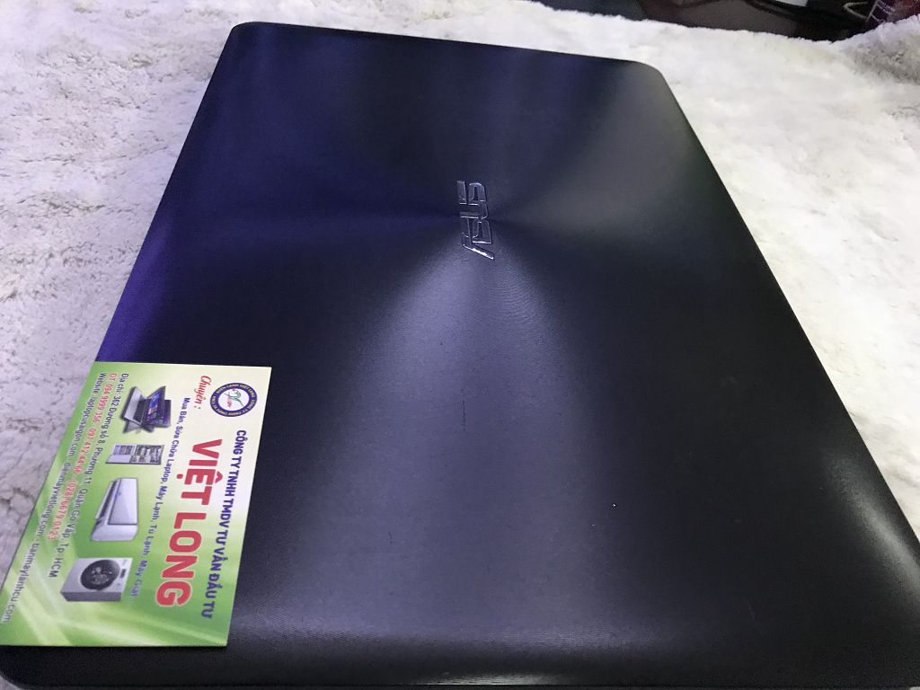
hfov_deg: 63.4
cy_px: 345
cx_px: 460
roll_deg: -10.0
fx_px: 744
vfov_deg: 49.7
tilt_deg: -44.9
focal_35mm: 28
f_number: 1.8
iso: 100
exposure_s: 1/13
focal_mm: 3.99
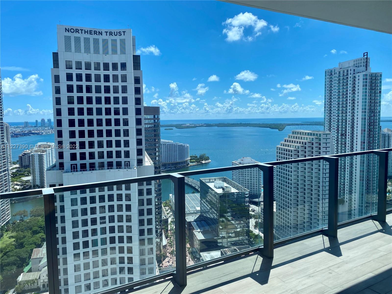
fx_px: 294
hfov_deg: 67.3
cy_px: 147
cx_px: 196
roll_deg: +0.2
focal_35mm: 26
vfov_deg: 53.1
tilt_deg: -4.4
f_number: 1.8
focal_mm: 4.25
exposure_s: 1/1565
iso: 32
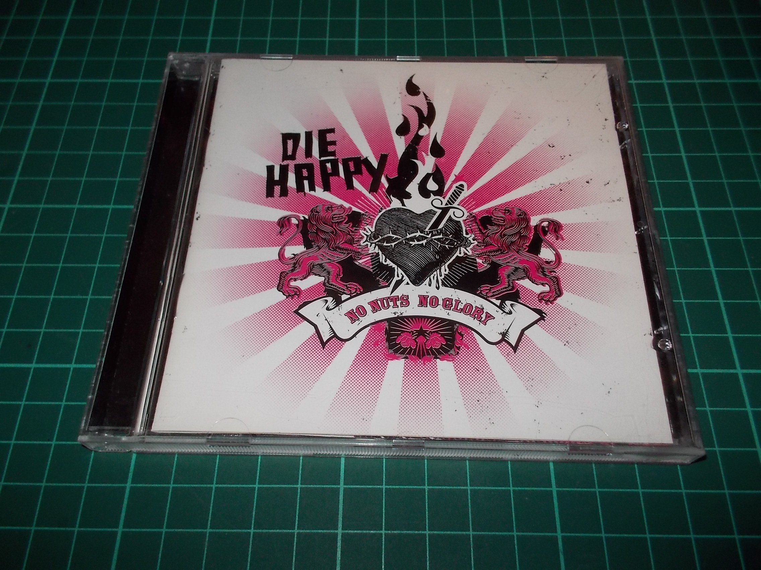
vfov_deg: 48.2
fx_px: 638
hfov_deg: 61.7
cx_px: 380
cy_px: 285
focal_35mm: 29
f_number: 3.3
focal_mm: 4.1
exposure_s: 1/30
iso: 200
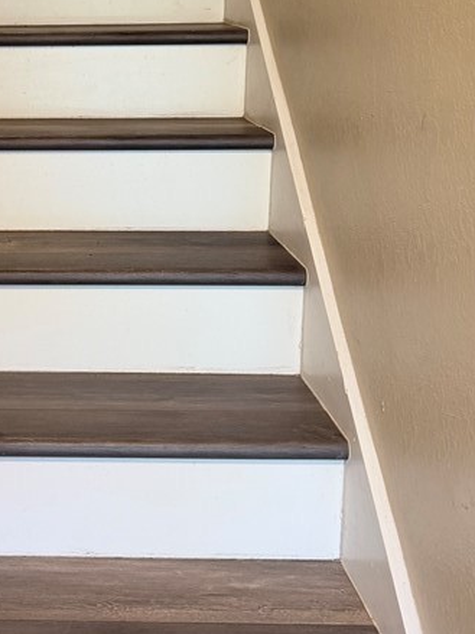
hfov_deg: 24.8
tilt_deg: -10.3
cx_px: -9
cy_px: 178
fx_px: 1025
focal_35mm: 56
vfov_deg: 33.8
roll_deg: +0.9
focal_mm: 6.76
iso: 160
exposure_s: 1/60
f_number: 1.78
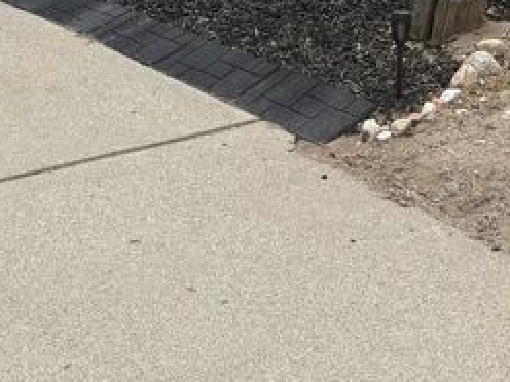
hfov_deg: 19.8
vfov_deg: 13.8
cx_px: 286
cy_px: -240
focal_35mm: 99
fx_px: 1459
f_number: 1.78
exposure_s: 1/2907
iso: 100
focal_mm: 6.76
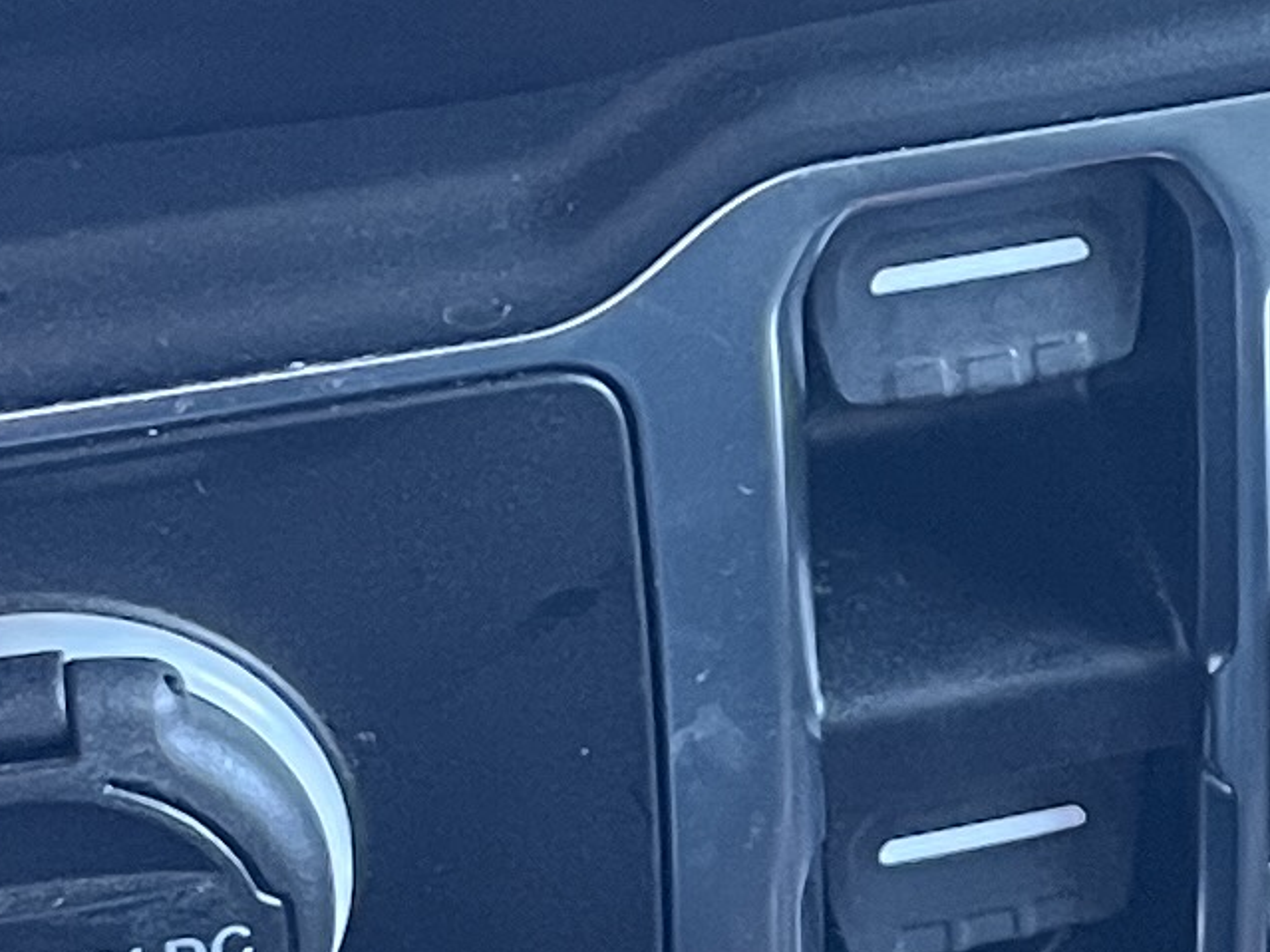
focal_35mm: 164
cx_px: 1465
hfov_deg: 11.8
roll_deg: -3.0
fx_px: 6016
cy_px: 344
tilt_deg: -35.5
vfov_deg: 9.0
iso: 320
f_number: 1.6
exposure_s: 1/60
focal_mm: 5.1
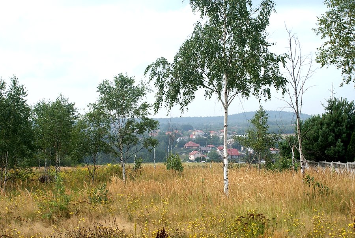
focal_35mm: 60
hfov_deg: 33.4
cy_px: 119
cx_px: 178
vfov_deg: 22.7
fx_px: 592
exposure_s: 1/160
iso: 100
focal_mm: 40
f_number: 9
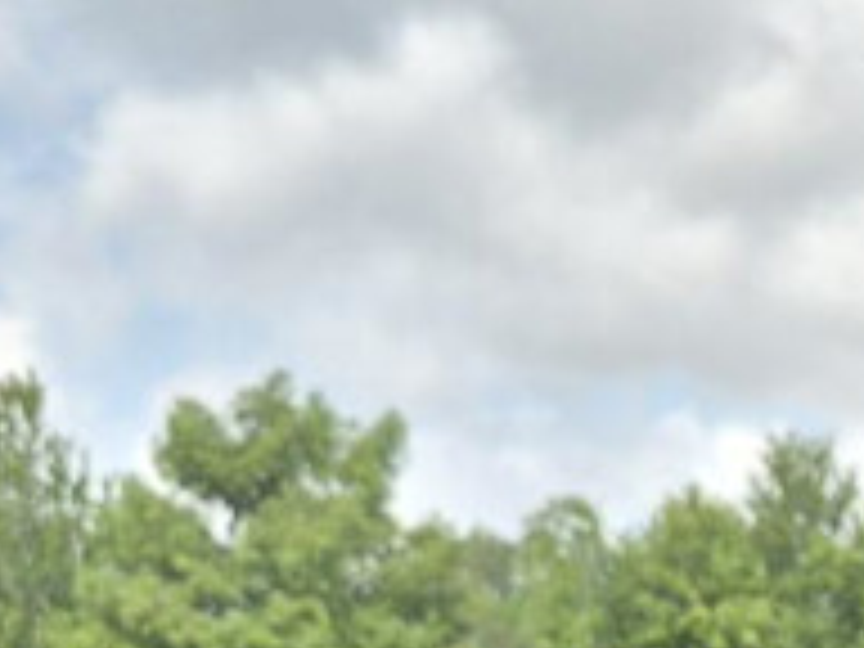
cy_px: 1544
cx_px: 992
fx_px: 3195
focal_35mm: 128
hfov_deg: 15.0
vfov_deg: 10.1
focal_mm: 5.4
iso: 80
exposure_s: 1/2728
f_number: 1.8
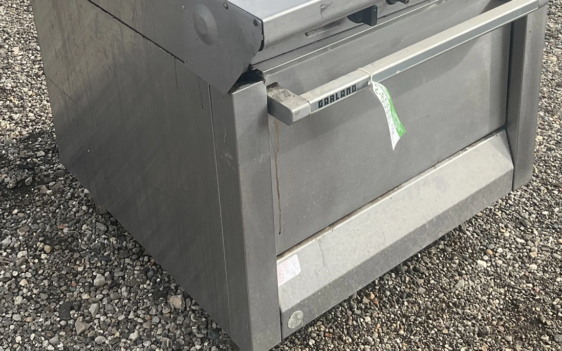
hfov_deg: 36.3
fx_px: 858
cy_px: 3
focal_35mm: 56
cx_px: 270
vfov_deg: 22.3
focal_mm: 3
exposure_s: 1/997
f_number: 1.8
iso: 25
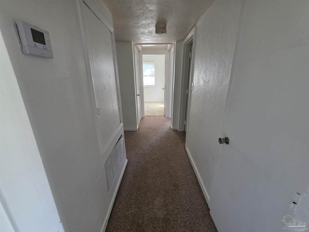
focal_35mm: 13
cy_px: 116
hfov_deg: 106.2
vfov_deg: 89.9
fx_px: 116
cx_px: 154
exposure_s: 1/100
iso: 320
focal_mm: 2.2
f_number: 1.9
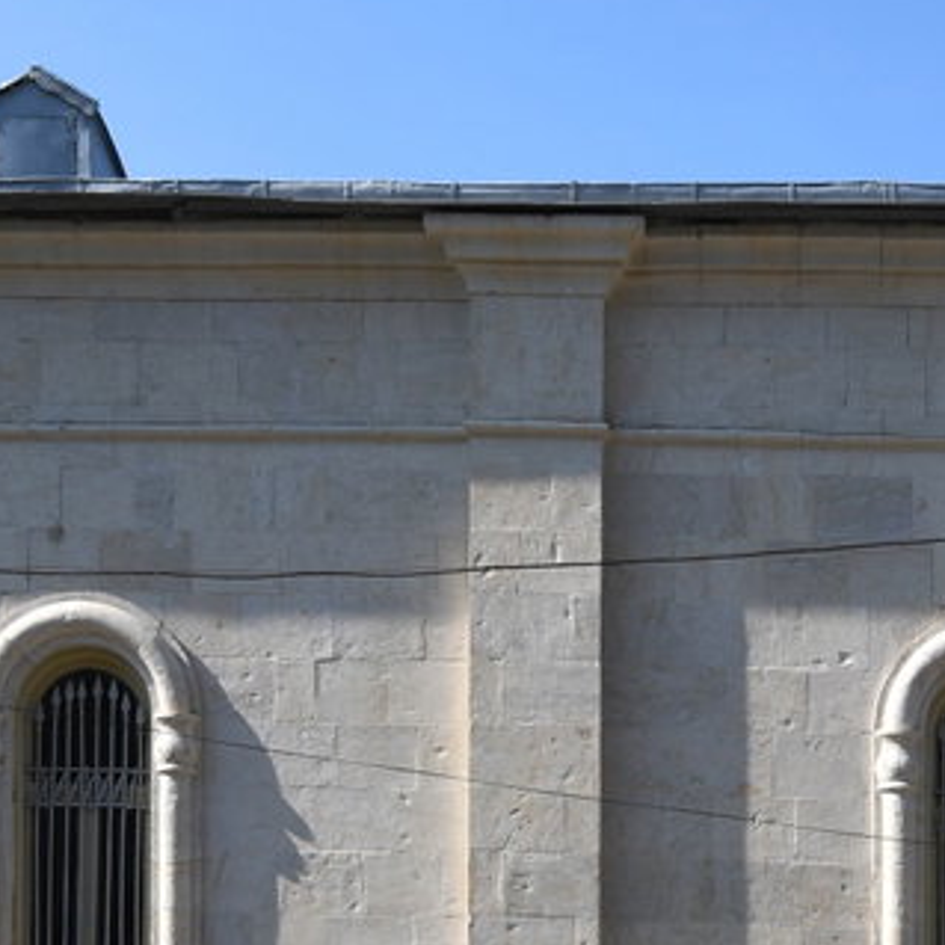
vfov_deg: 18.1
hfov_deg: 17.9
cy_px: 619
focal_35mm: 96
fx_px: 2965
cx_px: 178
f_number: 8
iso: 100
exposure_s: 1/400
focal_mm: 20
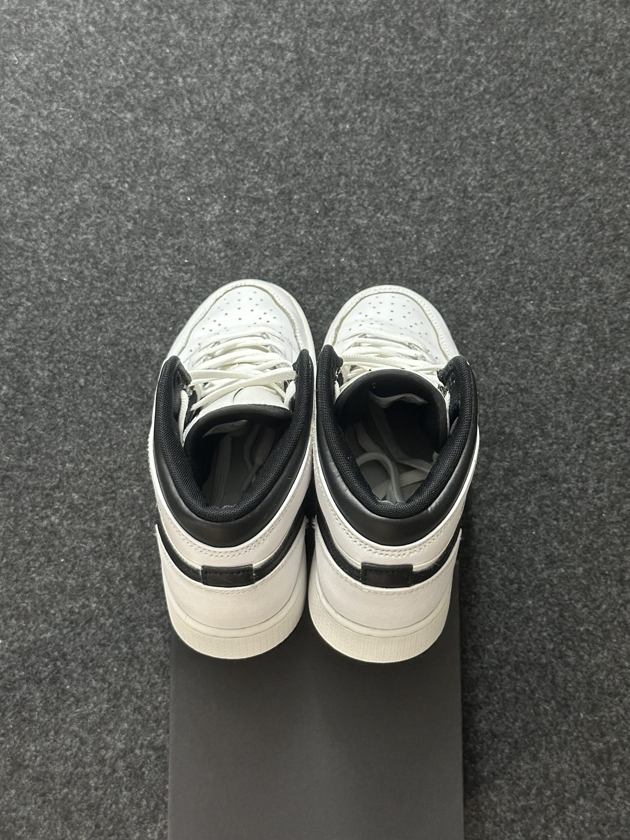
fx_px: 1165
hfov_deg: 30.3
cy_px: 420
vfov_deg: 39.7
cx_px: 315
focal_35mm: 48
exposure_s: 1/34
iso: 500
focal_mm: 6.86
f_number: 1.78
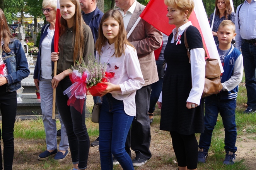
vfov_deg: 20.9
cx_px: 102
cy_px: 67
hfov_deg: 30.9
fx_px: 462
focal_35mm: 65
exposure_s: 1/125
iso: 200
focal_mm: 28
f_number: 6.3
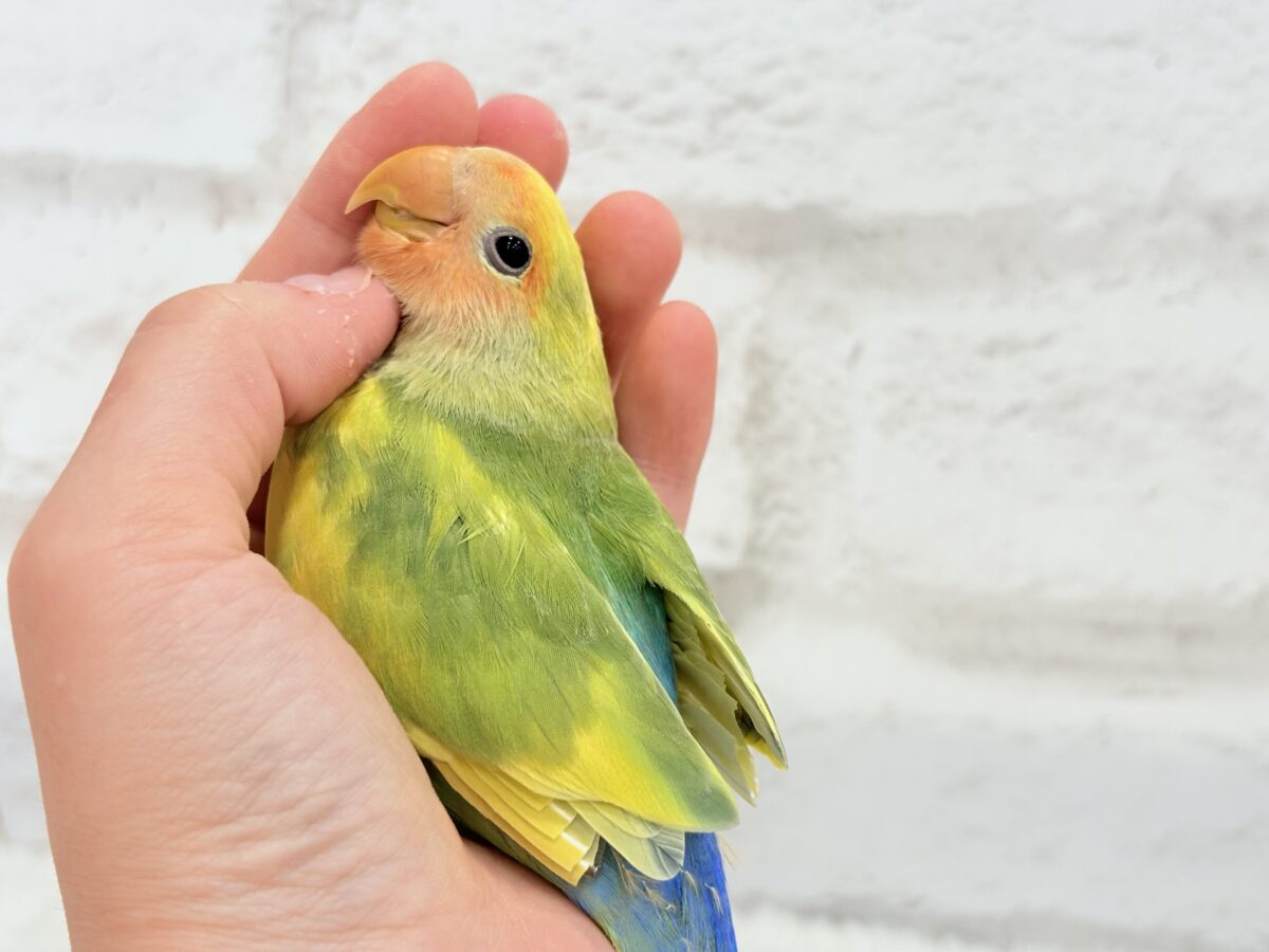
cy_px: 476
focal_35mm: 52
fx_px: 1906
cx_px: 634
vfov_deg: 28.0
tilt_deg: -12.4
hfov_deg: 36.8
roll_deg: -2.4
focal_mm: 5.96
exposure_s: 1/50
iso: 32
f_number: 1.6
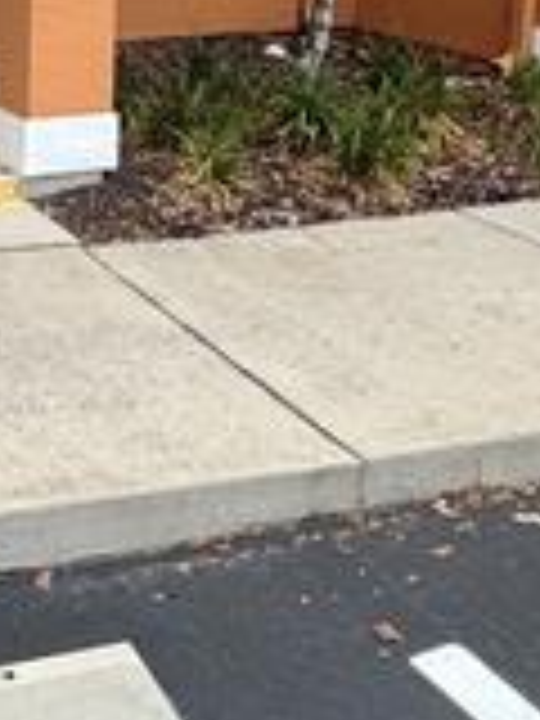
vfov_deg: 28.1
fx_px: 1394
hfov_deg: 20.6
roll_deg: -1.0
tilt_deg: -8.3
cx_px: -94
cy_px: 108
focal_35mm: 67
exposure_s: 1/763
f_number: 2.2
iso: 40
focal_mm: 2.22
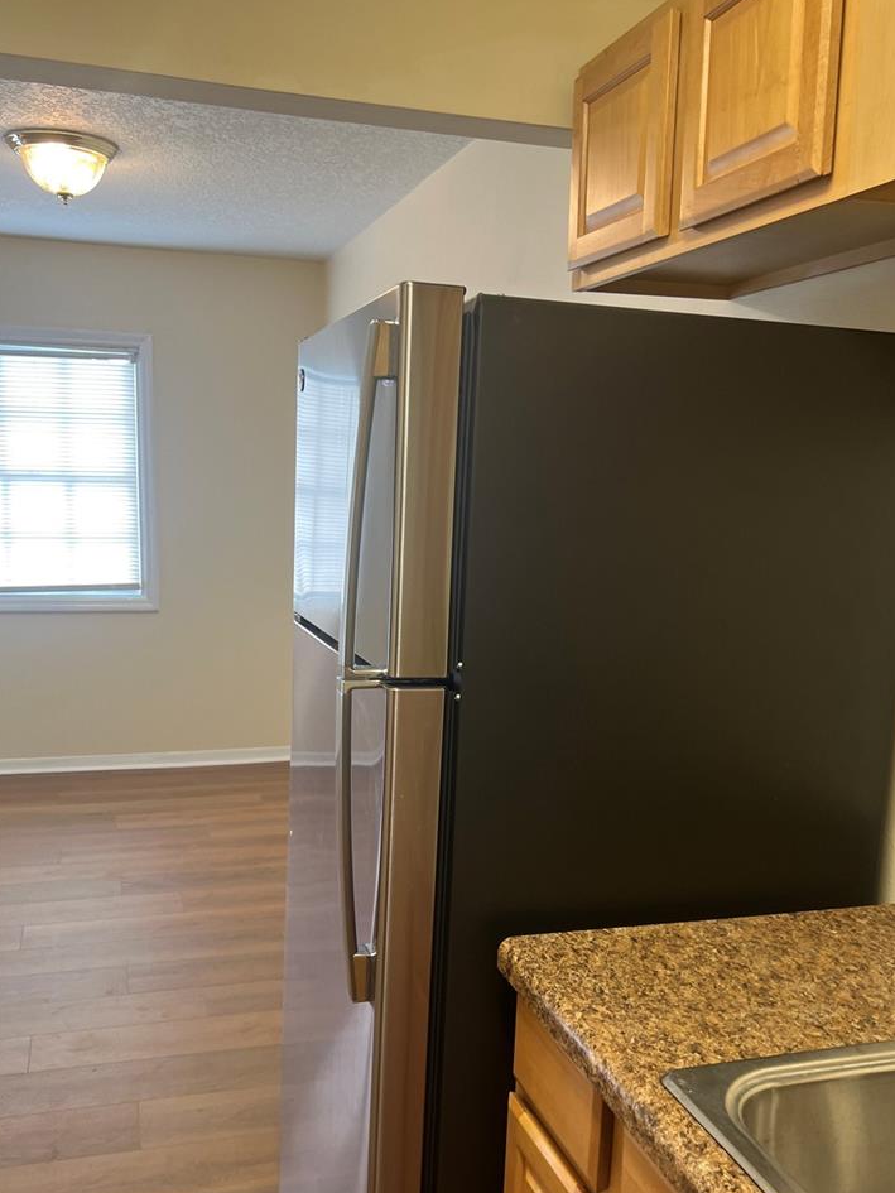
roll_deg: -0.7
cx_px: 438
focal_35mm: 33
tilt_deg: -9.6
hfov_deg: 43.0
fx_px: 1137
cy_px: 689
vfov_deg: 55.1
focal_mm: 5.7
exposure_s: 1/60
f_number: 1.5
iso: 64
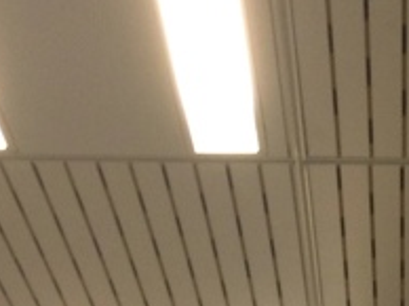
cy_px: 831
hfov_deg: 9.0
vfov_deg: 6.4
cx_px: 460
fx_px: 2561
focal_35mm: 217
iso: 50
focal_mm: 4.28
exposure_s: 1/20
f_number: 2.4
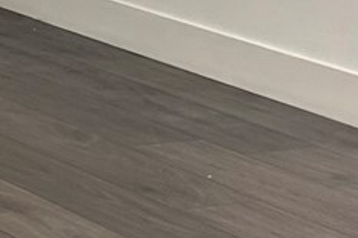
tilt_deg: -14.2
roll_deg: -0.1
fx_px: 1848
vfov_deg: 7.4
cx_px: -725
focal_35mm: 186
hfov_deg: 8.9
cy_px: 60
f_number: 1.5
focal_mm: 5.7
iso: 80
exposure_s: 1/120
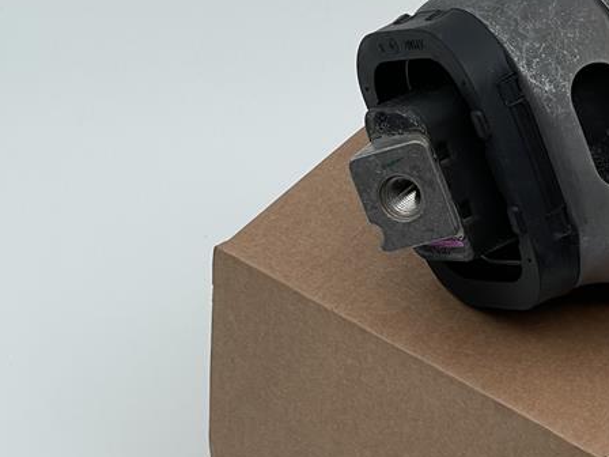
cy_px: 321
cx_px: 458
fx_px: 2516
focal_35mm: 143
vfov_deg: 10.4
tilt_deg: -45.0
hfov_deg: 13.8
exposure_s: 1/122
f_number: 2.2
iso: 25
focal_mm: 7.5
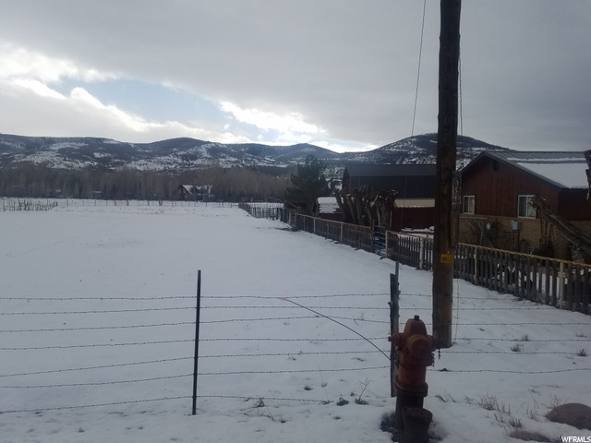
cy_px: 222
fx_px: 444
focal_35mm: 26
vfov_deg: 53.1
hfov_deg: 67.3
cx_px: 296
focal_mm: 4.2
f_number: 1.7
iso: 50
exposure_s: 1/2152
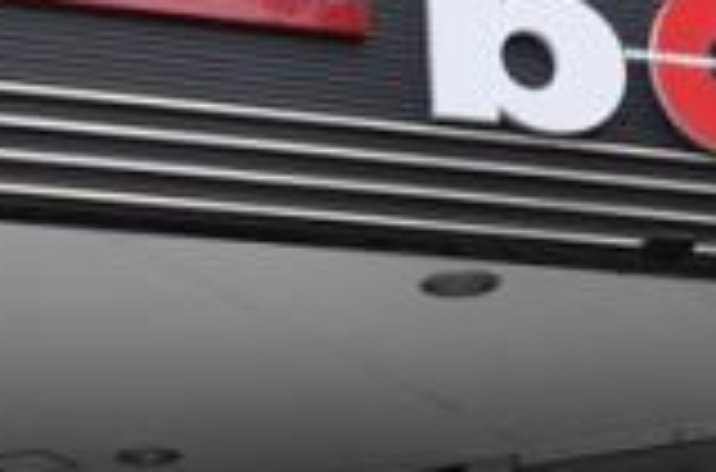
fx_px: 2637
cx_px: 207
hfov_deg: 15.4
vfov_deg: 9.9
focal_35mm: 133
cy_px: 748
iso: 200
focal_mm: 24
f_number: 11
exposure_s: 1/125
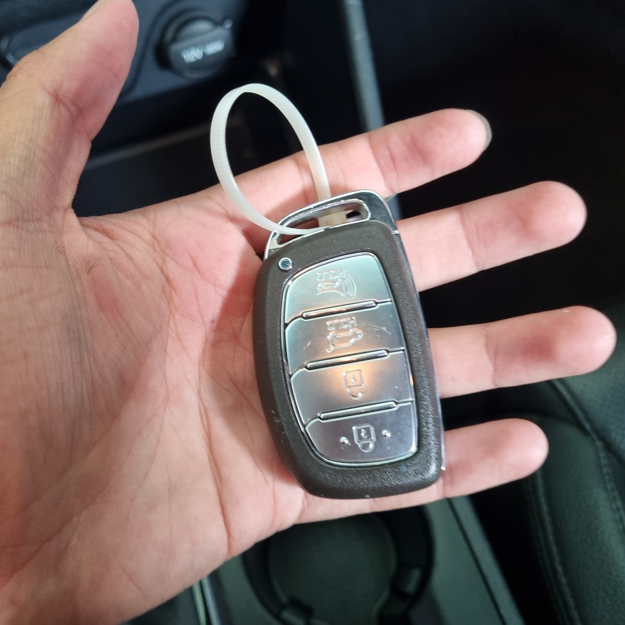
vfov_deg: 52.5
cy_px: 311
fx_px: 633
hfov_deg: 52.1
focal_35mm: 31
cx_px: 247
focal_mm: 5.4
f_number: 1.8
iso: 250
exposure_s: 1/40
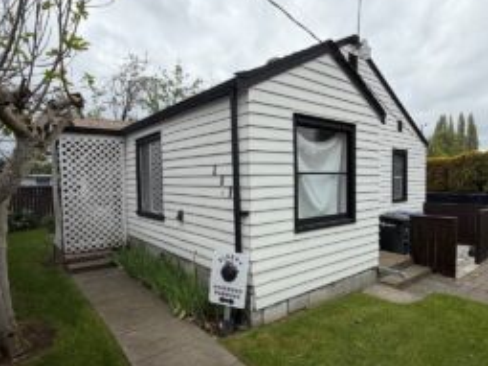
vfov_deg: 61.0
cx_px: 274
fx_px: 310
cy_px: 197
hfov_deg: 76.1
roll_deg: +0.7
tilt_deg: -3.6
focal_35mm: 22
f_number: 2.2
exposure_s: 1/770
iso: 20
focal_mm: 2.22
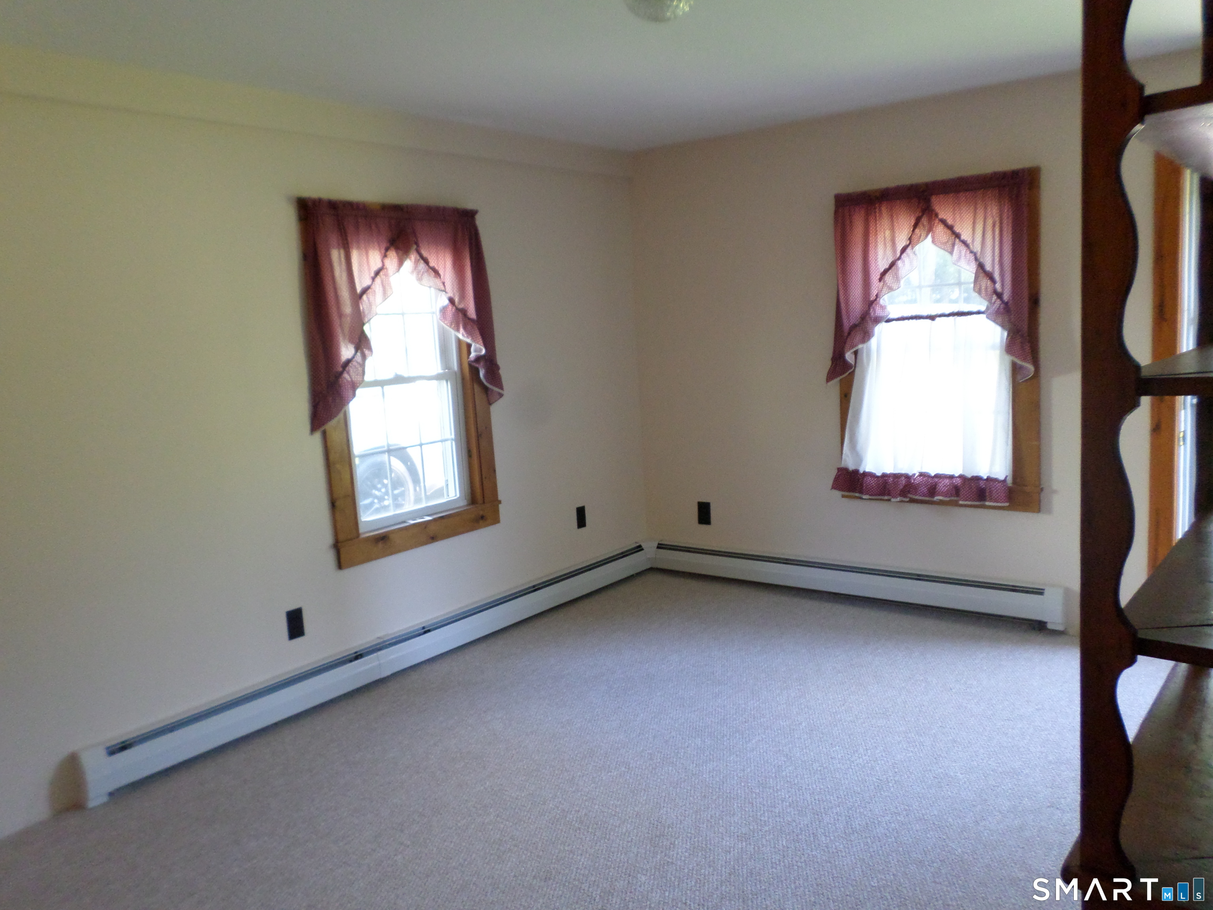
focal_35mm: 25
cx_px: 606
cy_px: 455
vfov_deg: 54.9
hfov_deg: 69.4
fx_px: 876
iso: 240
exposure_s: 1/30
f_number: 2.5
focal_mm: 4.5
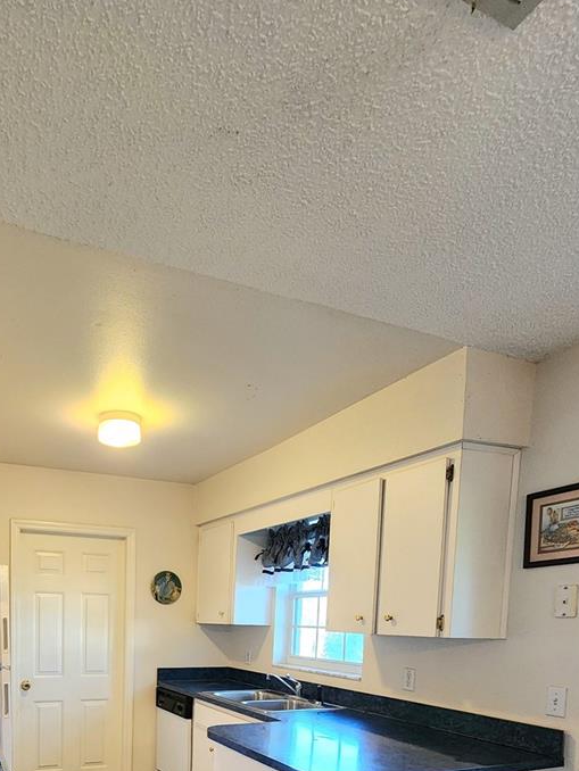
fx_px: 513
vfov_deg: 64.1
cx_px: 156
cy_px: 664
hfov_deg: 56.4
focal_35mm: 23
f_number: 2.2
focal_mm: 2.2
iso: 400
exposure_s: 1/60.2
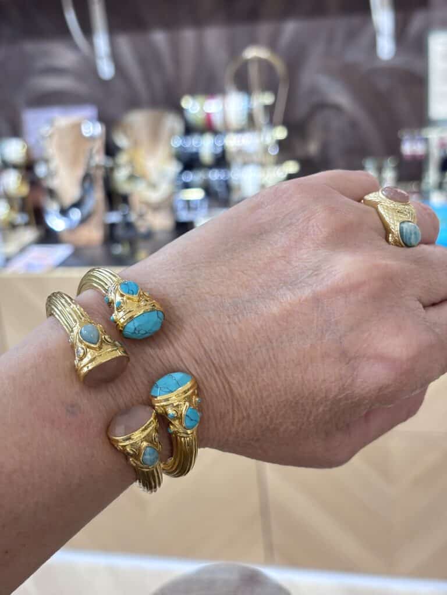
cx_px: 224
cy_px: 298
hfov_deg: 28.0
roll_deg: +5.3
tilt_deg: -21.1
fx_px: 895
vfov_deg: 36.8
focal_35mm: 52
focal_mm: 5.96
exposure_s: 1/50
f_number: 1.6
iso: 80
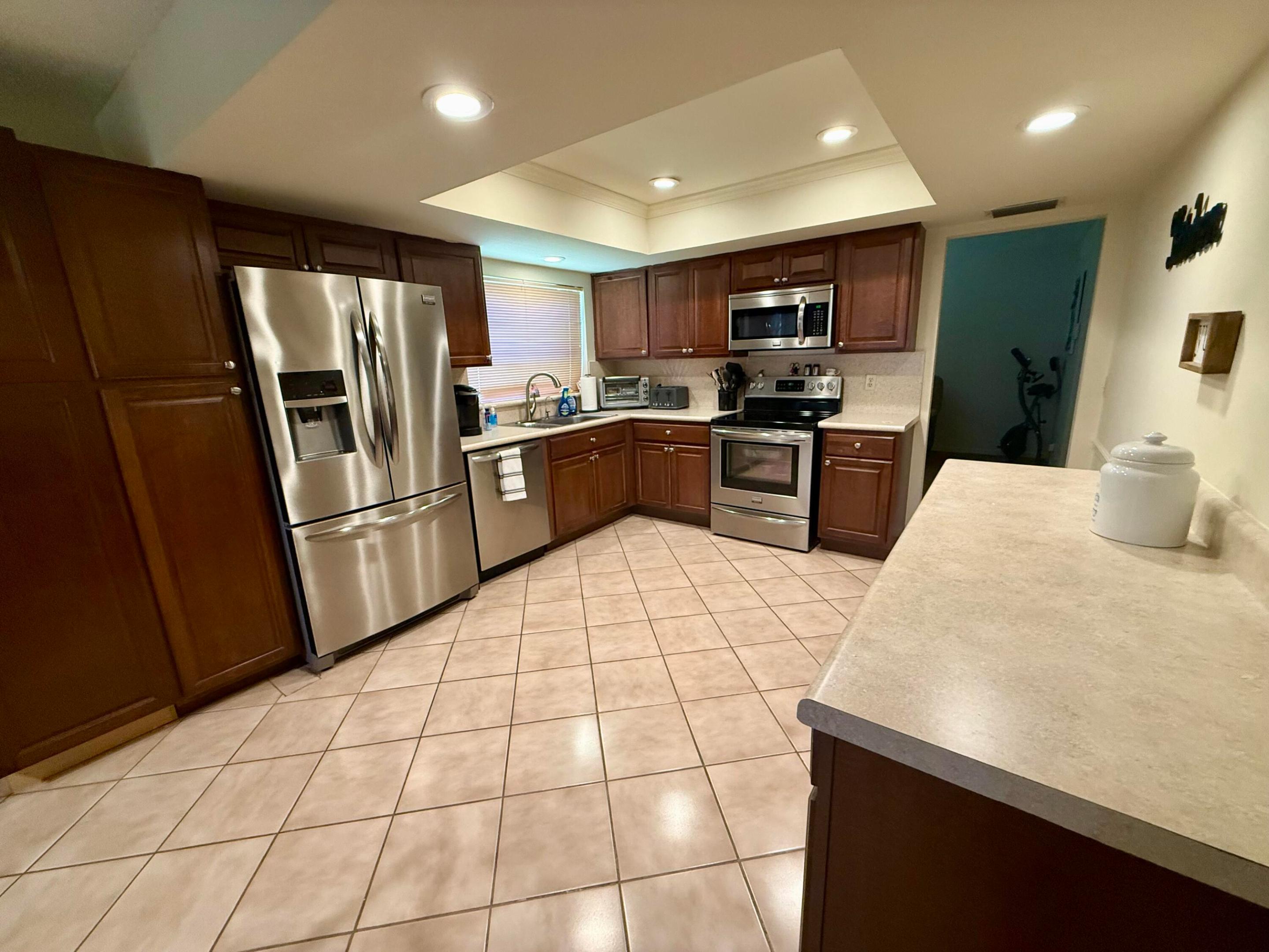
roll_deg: +2.5
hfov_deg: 102.1
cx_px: 634
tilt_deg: -12.4
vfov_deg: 85.7
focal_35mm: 14
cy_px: 476
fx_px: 513
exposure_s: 1/60
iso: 400
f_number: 2.2
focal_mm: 2.22
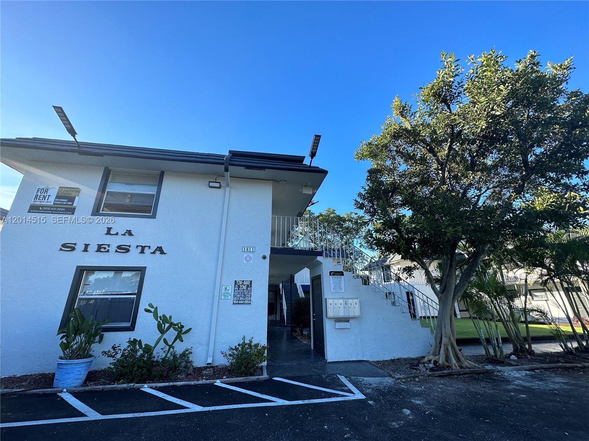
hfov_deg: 102.1
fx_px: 238
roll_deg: -0.2
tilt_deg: +18.6
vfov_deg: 85.7
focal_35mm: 14
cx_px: 294
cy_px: 220
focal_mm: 2.22
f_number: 2.2
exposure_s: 1/567
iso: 40
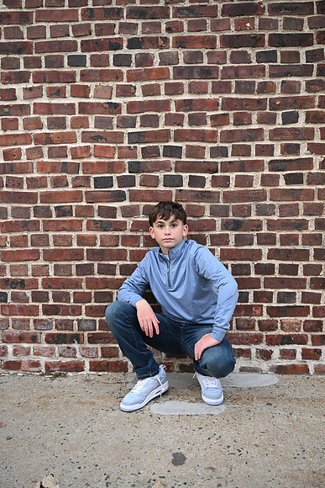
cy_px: 244
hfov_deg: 40.0
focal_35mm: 33
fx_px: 447
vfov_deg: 57.2
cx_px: 162
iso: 160
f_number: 3.5
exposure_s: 1/100
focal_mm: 33
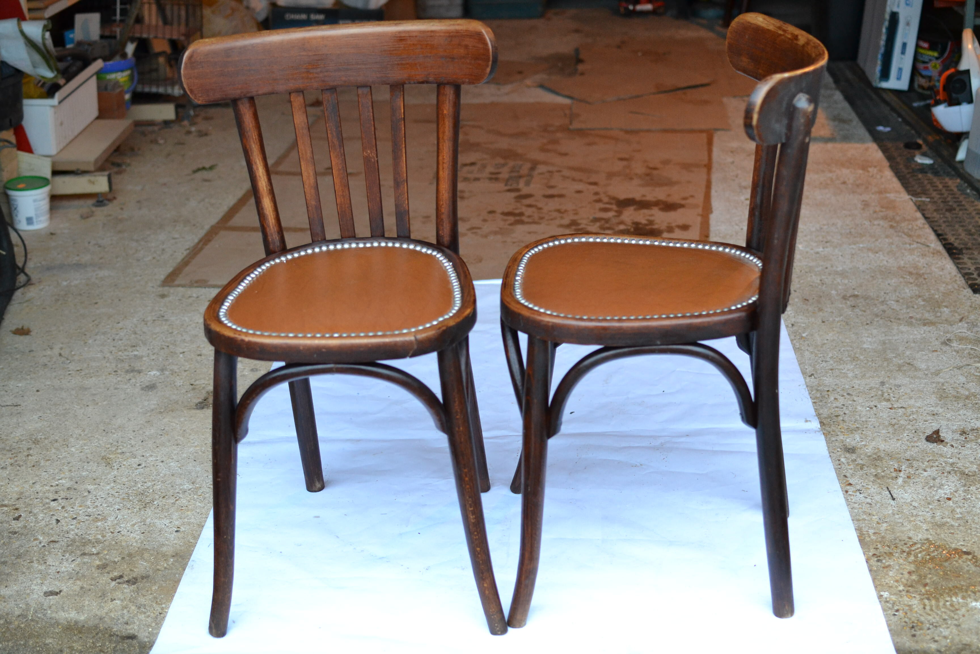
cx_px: 490
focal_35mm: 52
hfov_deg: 37.9
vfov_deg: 25.8
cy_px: 327
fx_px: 1429
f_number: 2.8
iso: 800
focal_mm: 35
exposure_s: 1/60
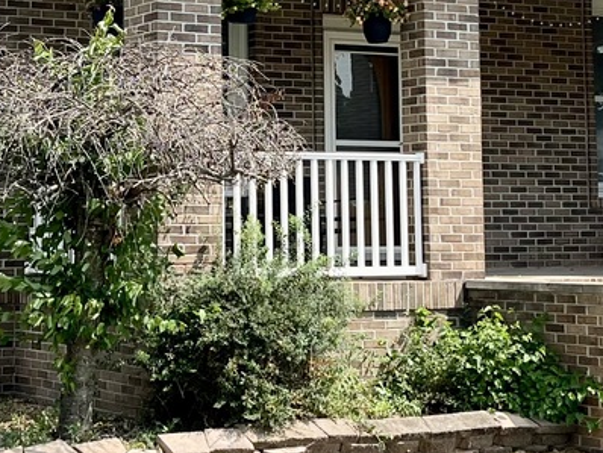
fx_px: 1638
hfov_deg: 20.8
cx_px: 198
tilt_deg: +6.1
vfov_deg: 15.6
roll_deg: +0.5
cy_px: 58
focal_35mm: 94
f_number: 1.6
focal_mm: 5.1
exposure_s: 1/2358
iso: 50
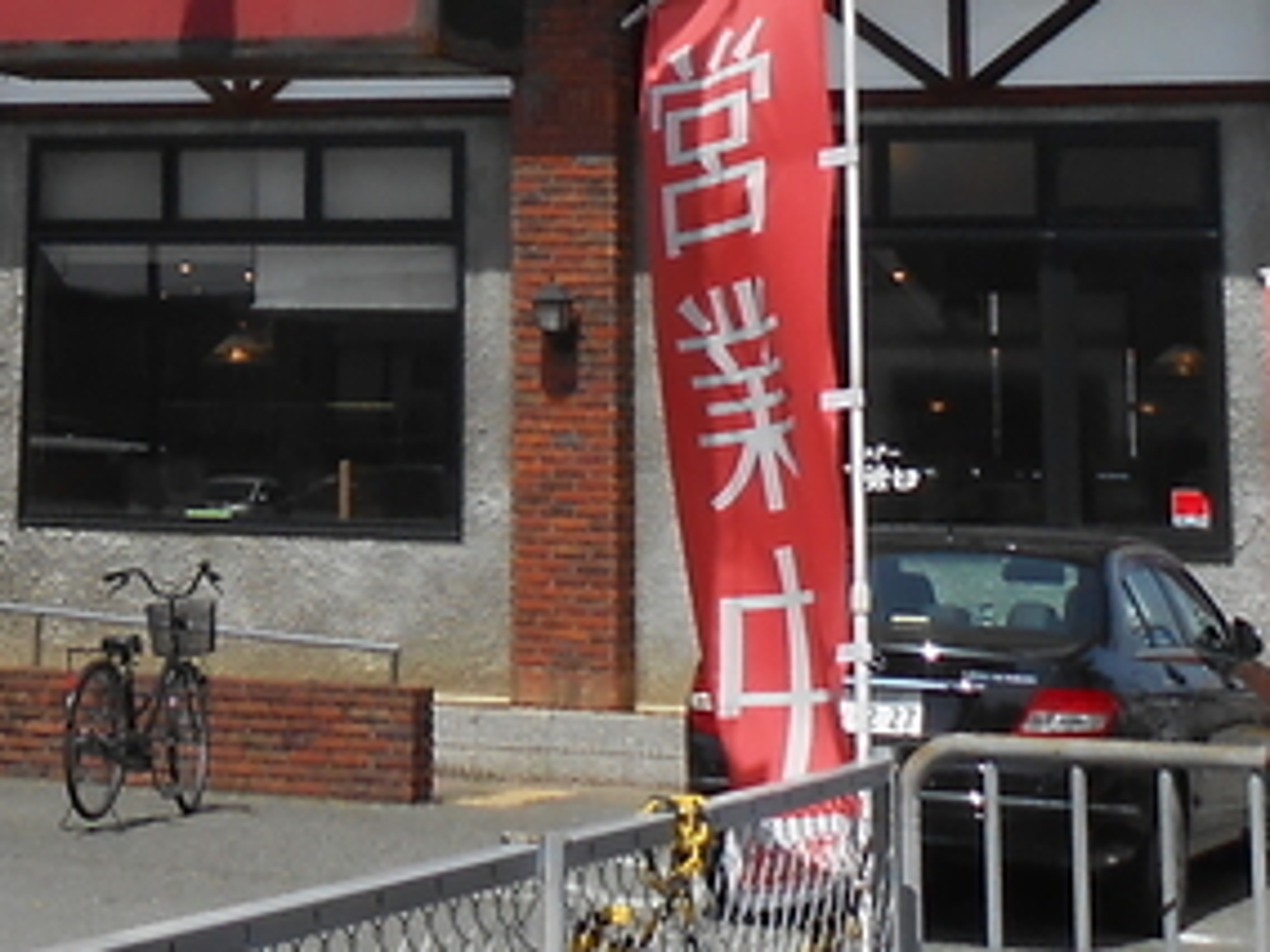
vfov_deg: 12.6
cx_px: 85
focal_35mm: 110
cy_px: -581
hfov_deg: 17.6
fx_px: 4036
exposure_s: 1/1250
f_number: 3.5
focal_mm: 4.6
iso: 80
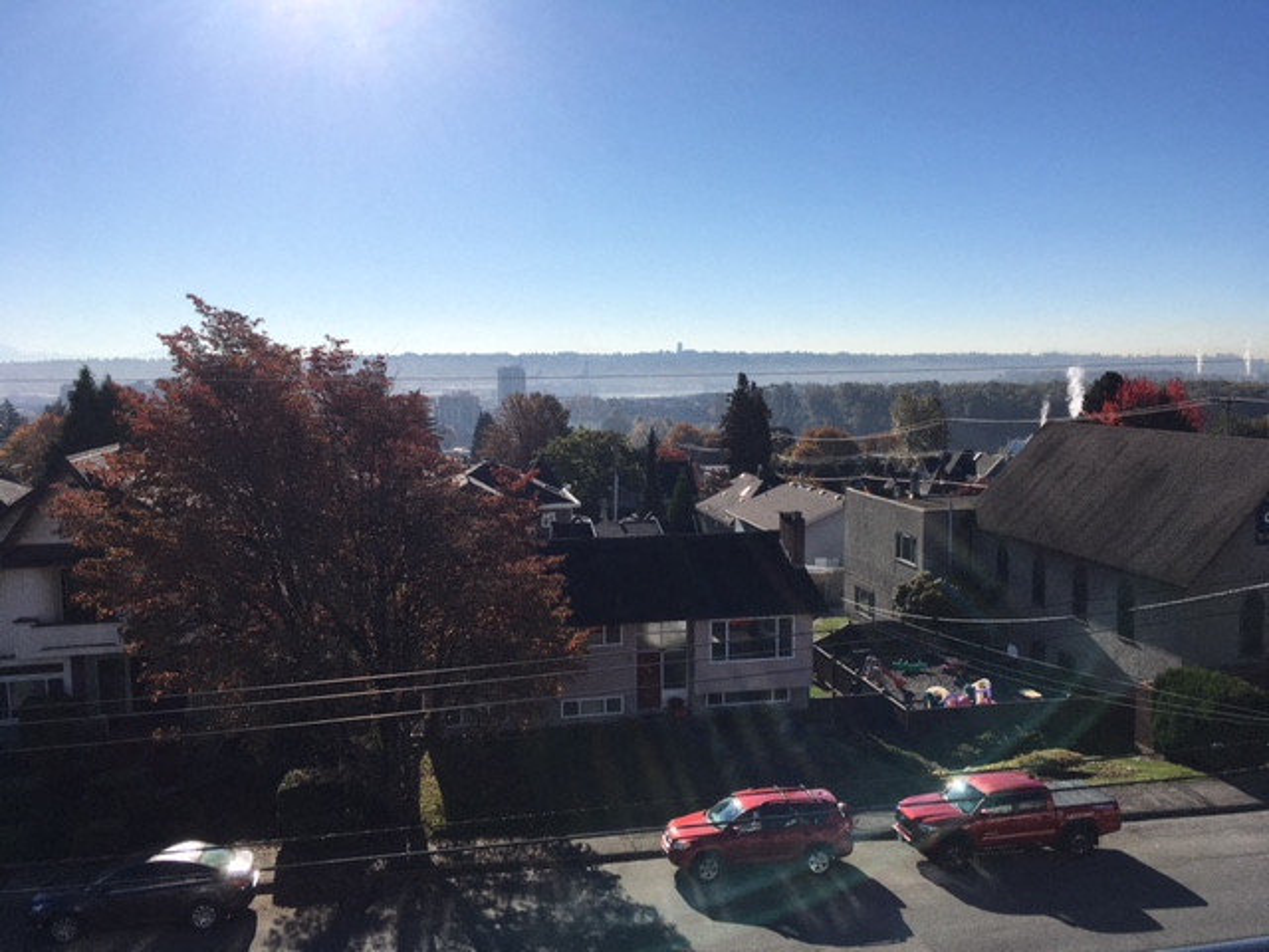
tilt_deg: -3.6
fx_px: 1063
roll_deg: +1.2
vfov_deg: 48.2
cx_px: 634
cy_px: 476
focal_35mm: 29
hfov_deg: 61.7
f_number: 2.2
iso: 25
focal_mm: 4.15
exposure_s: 1/2653
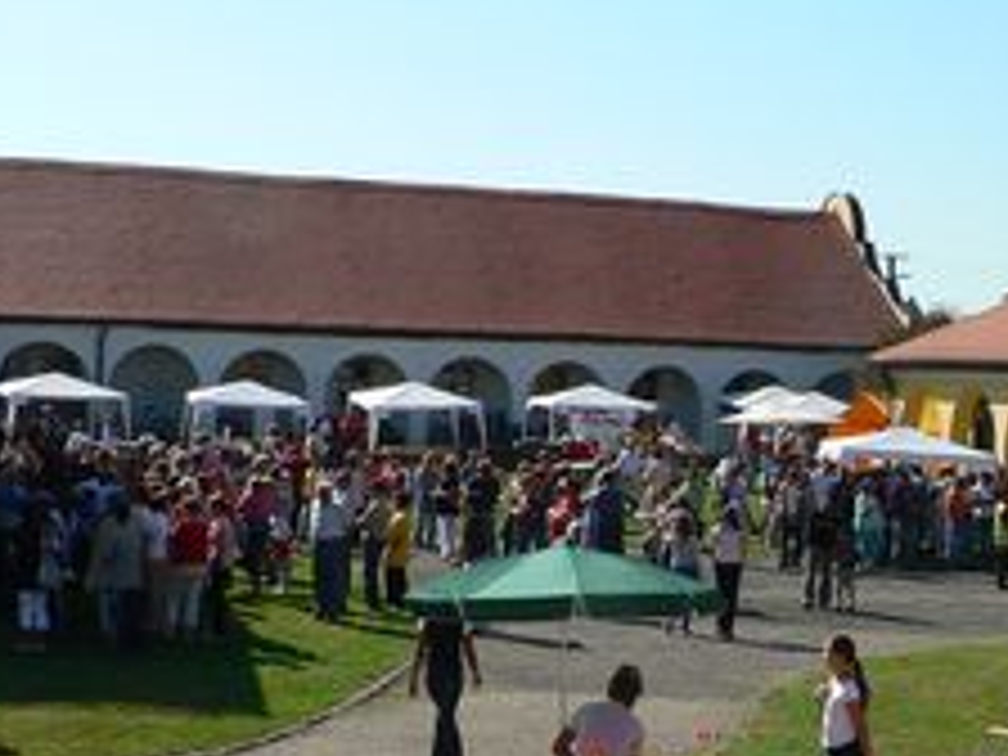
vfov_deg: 18.9
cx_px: 1026
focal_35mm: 78
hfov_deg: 23.9
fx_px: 2271
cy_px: 466
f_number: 5.6
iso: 100
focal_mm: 6
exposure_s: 1/640
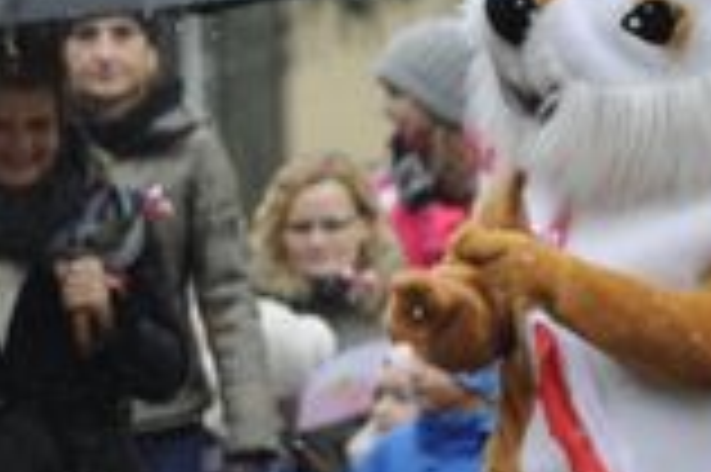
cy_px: 625
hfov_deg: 3.3
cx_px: -1048
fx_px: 12173
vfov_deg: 2.2
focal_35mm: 617
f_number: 3.2
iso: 640
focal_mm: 122
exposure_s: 1/320
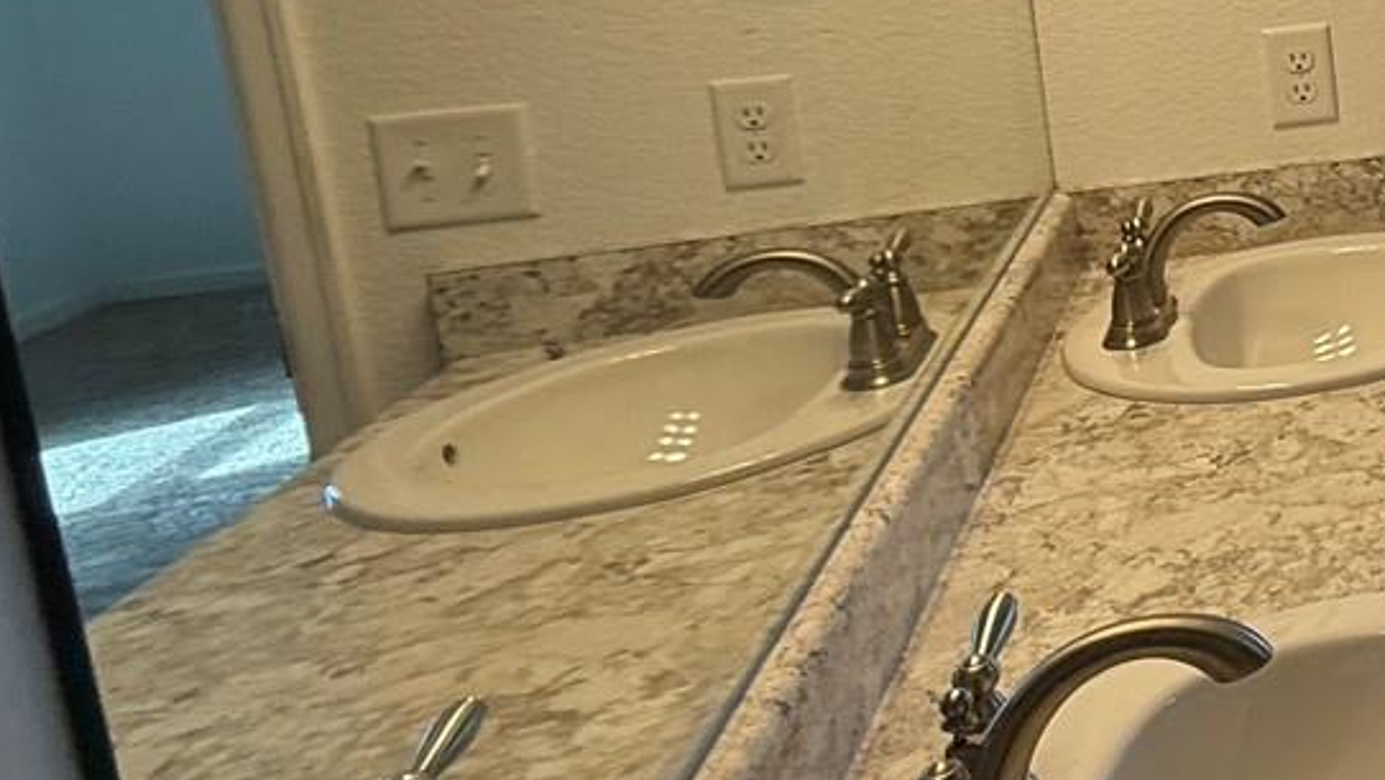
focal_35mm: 45
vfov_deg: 25.2
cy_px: -8
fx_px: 1653
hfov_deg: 30.8
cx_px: 1952
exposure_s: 1/120
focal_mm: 2.22
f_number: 2.2
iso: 80
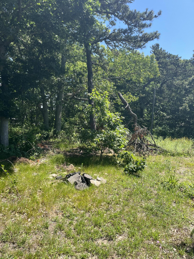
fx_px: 194
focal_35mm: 26
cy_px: 130
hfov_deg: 53.1
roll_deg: +0.1
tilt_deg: -0.2
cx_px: 97
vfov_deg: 67.3
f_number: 1.6
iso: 50
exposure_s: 1/1325
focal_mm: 5.1
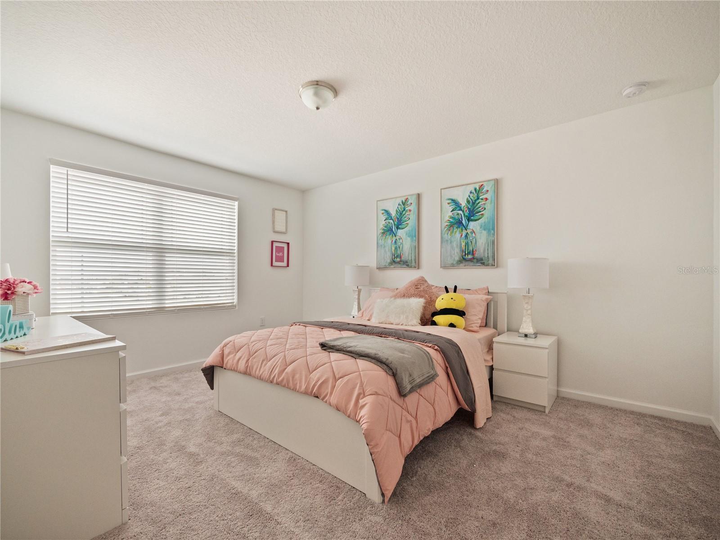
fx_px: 291
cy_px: 270
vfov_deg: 85.6
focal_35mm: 14
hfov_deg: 102.1
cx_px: 360
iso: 800
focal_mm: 7
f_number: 4
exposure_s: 1/60
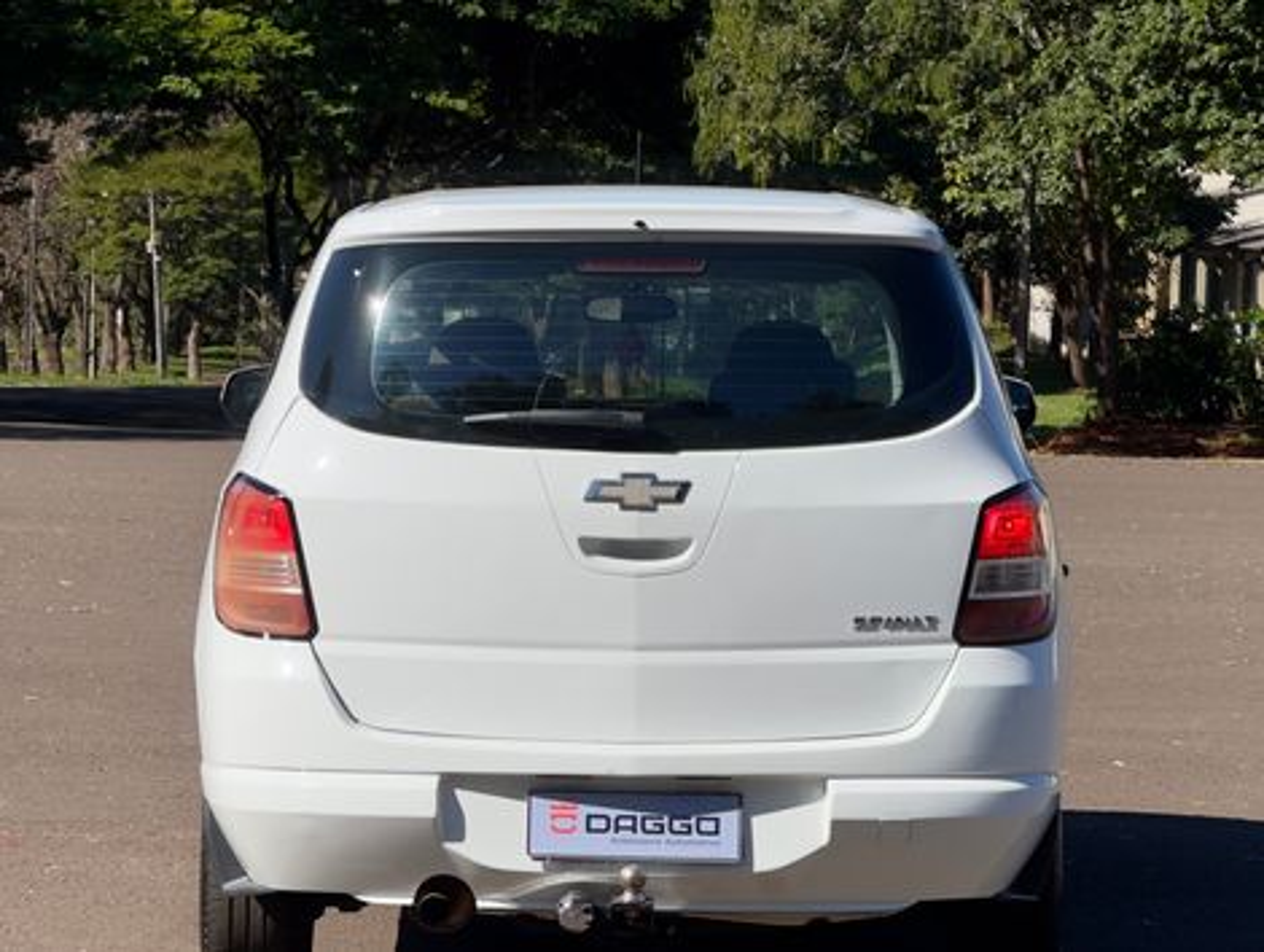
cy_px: 476
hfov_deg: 25.3
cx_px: 632
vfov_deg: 19.2
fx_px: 2816
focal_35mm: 77
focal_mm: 9
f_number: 2.8
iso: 25
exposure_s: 1/752
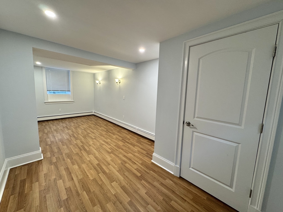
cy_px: 106
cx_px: 142
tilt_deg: -6.3
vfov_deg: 85.7
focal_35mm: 14
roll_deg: -1.6
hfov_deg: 102.1
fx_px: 114
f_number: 2.2
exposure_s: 1/60
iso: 200
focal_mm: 2.22
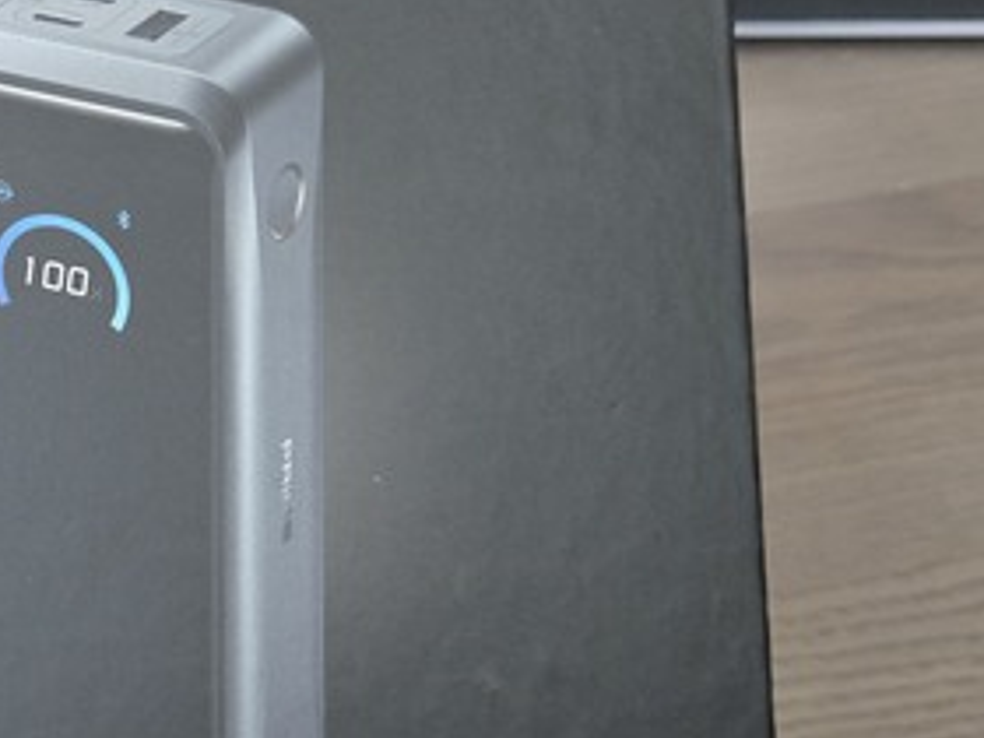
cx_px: -60
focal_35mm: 64
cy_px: 536
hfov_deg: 28.0
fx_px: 1819
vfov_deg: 22.8
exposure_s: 1/120
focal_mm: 5.4
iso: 640
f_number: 1.8
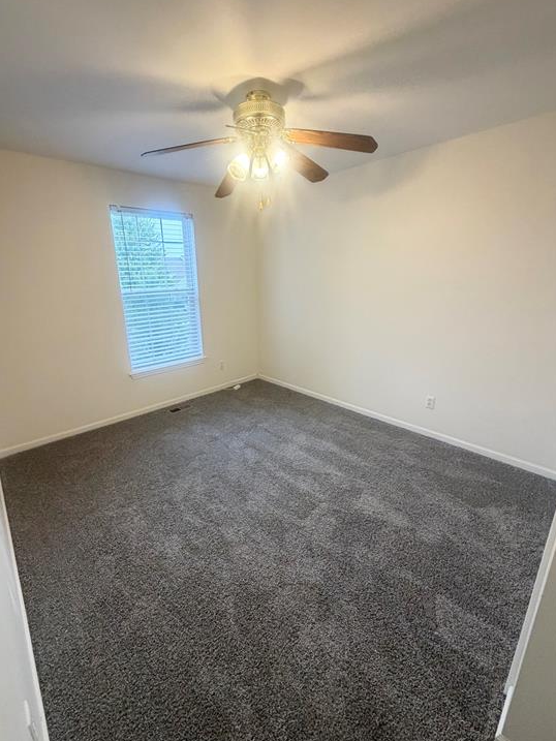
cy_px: 367
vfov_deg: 98.2
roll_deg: +0.7
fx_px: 321
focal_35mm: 15
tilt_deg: -15.4
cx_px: 264
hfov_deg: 81.7
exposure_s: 1/120
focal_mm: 2.22
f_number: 2.2
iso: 250
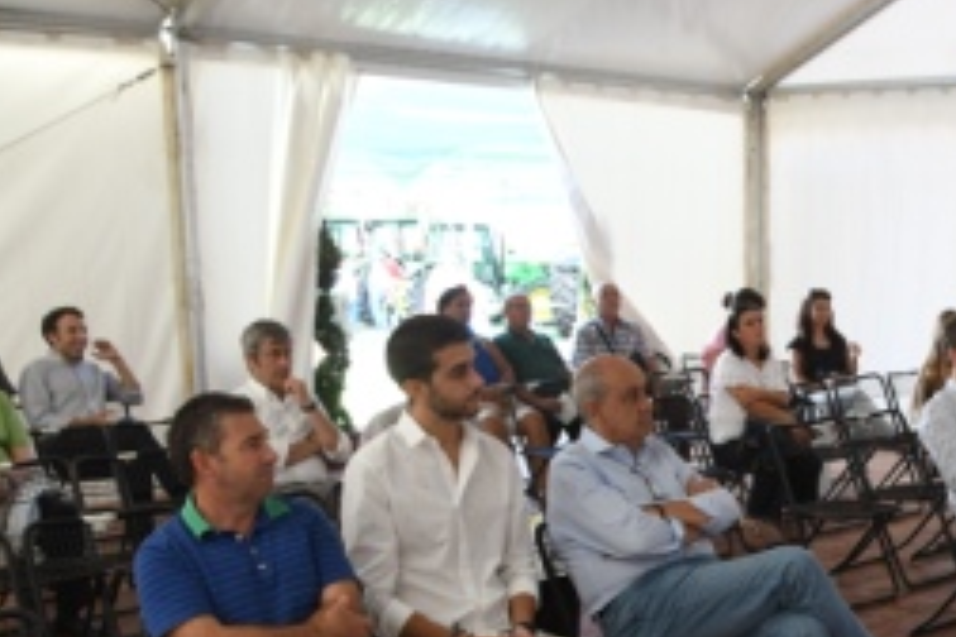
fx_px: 1275
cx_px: 823
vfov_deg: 27.7
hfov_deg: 38.8
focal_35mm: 48
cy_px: 483
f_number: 5.6
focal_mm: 18
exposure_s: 1/200
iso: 1000
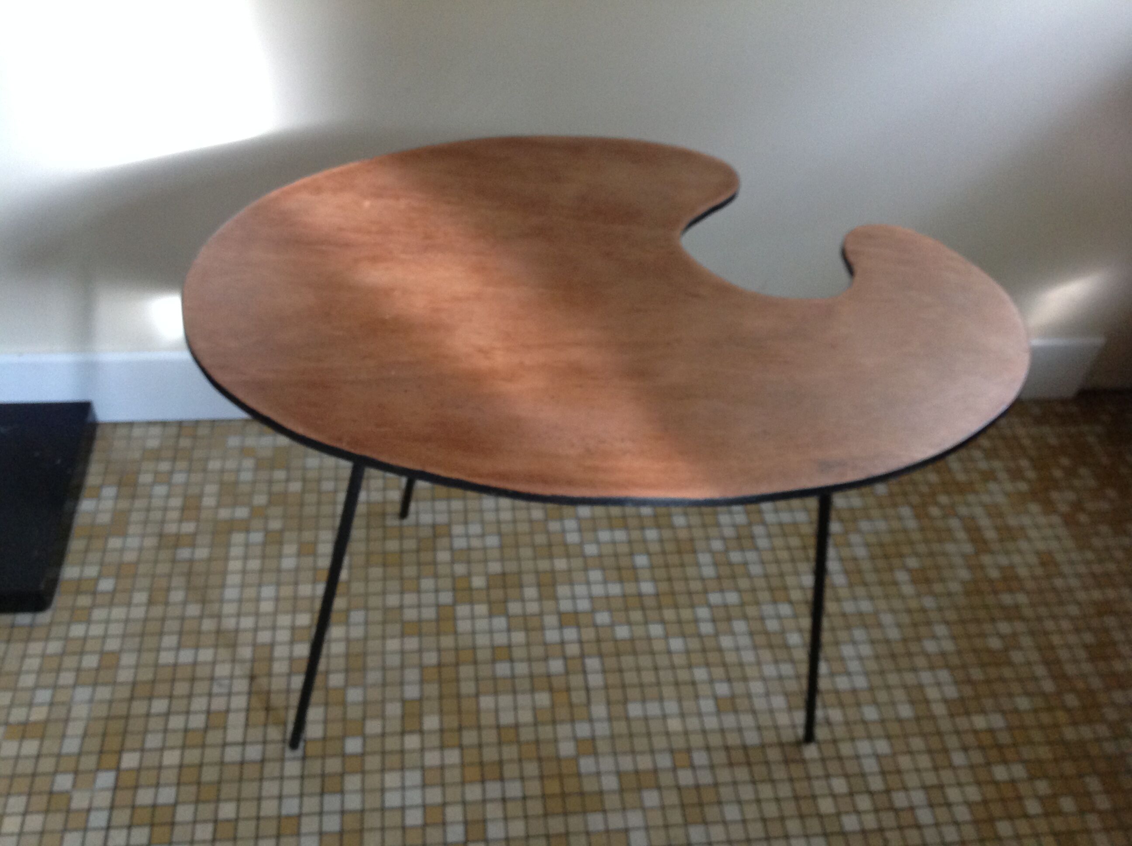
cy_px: 423
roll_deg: -6.9
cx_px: 566
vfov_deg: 40.6
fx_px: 1143
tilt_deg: -44.8
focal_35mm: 35
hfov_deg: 52.7
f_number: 2.4
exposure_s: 1/15
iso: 200
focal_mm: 4.28
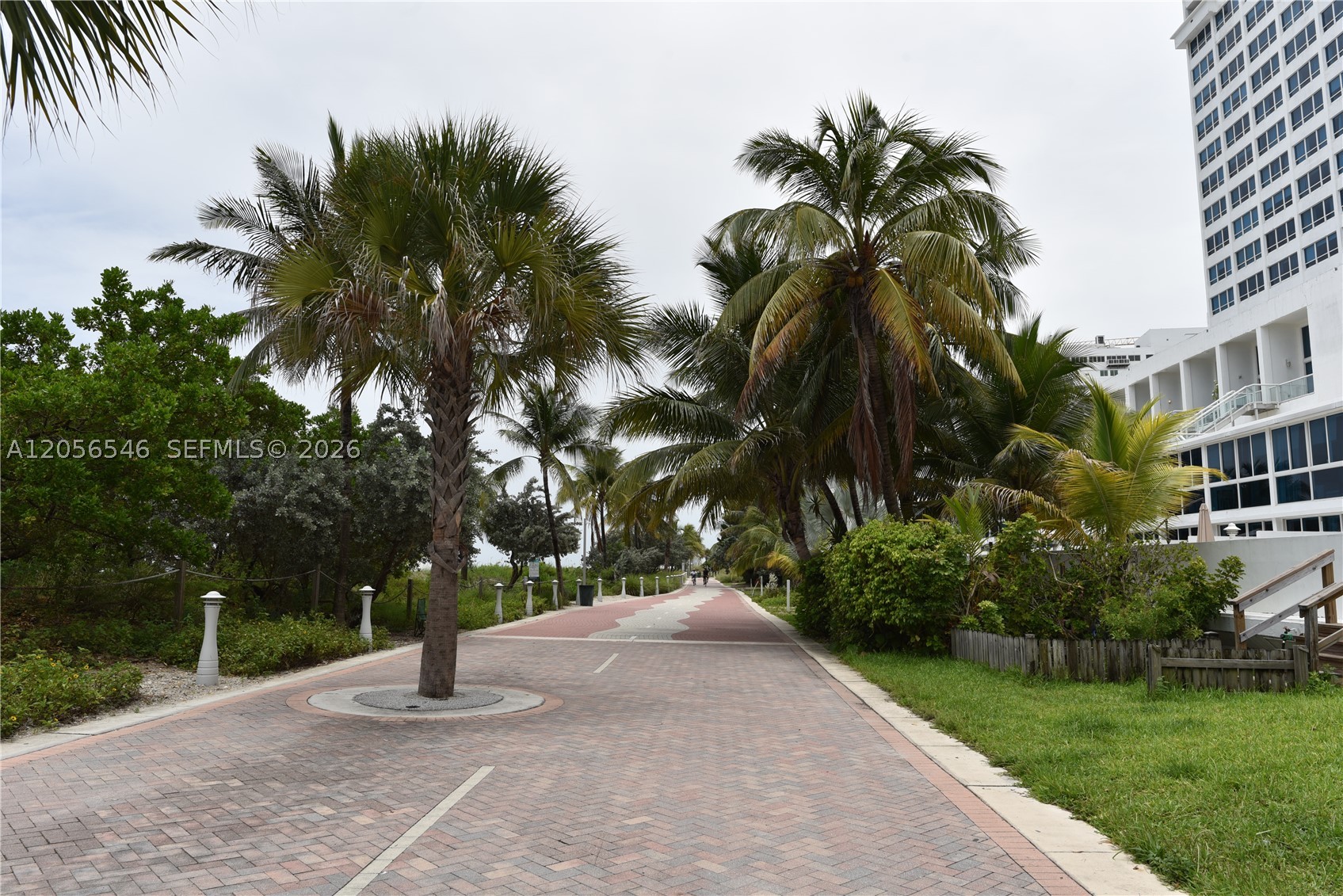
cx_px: 672
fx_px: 896
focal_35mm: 24
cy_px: 448
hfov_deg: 73.7
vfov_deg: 53.2
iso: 100
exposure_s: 1/200
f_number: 10
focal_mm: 24
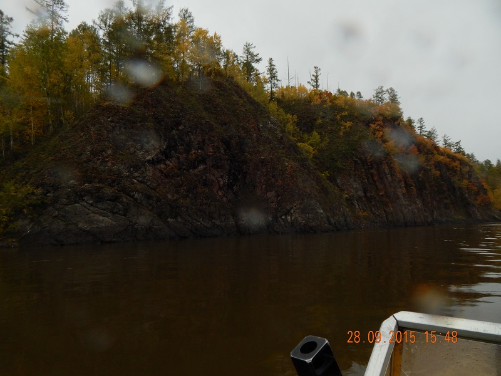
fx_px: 318
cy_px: 188
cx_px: 250
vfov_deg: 61.1
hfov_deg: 76.4
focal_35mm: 22
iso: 200
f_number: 3
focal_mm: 4
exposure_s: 1/1250
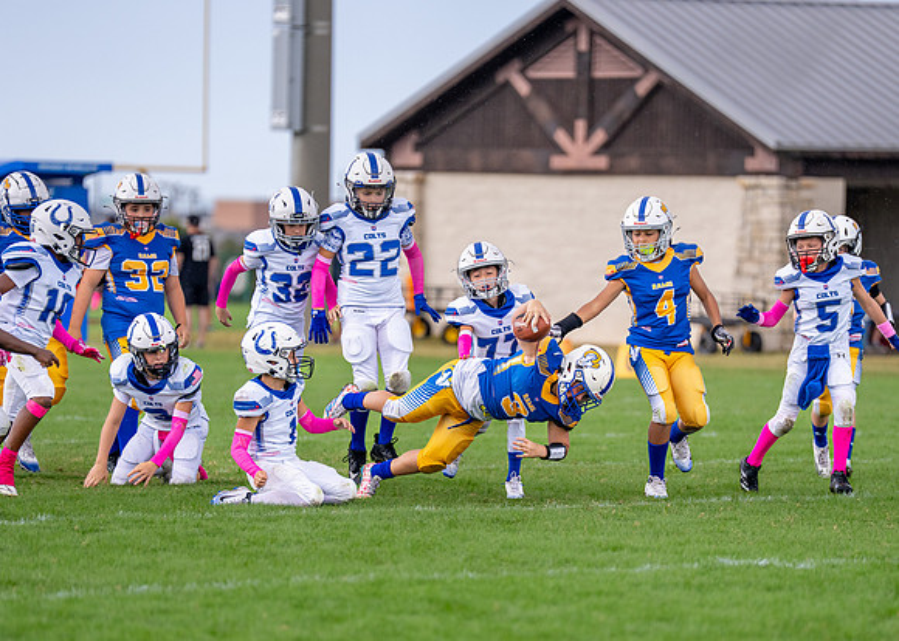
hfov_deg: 7.4
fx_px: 6966
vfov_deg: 5.3
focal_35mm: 273
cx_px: 467
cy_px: 413
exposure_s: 1/1600
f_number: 2.8
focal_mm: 200
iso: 500
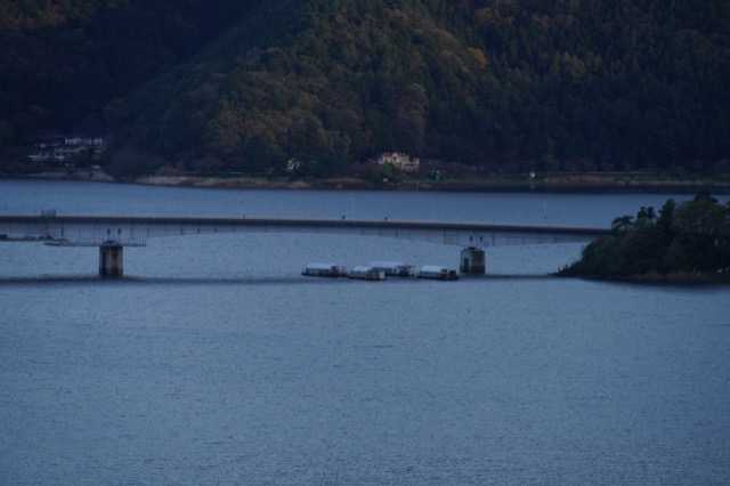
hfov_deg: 10.3
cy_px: 243
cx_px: 365
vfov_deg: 6.9
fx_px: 4053
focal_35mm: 200
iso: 100
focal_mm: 200
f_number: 6.3
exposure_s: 1/100
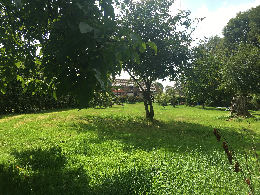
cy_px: 98
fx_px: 218
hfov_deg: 61.7
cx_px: 130
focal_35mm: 29
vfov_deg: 48.2
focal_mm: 4.15
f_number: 2.2
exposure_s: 1/916
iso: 25
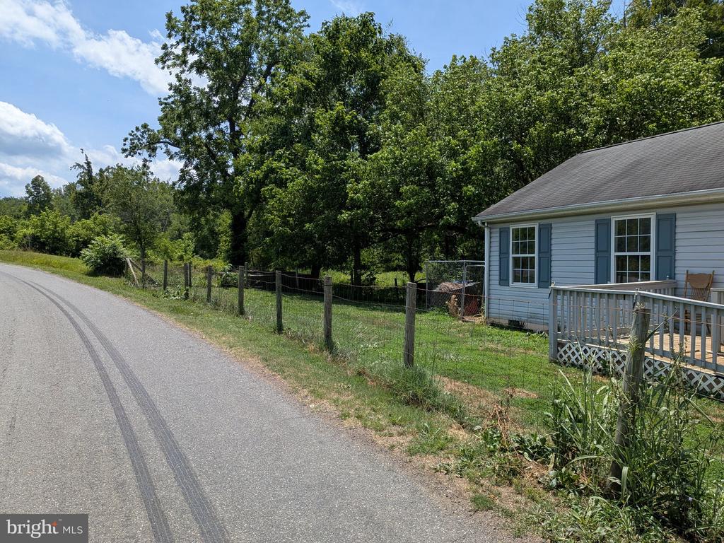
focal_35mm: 24
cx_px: 362
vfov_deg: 56.8
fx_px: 502
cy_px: 272
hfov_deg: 71.6
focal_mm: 4.53
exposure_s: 1/2262
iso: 29
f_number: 1.7
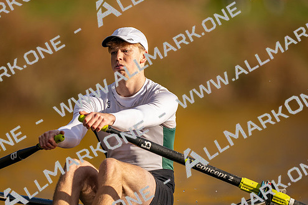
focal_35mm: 705
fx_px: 6029
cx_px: 130
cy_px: 119
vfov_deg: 1.9
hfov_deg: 2.9
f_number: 4
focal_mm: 600
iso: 220
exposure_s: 1/2500
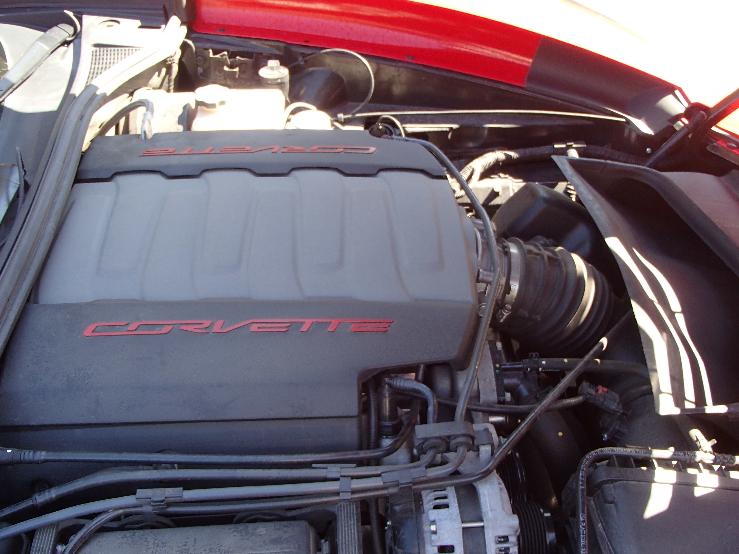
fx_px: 811
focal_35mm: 38
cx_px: 370
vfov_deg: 37.7
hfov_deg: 49.0
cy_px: 277
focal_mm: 6.83
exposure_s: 1/80
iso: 160
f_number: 4.6
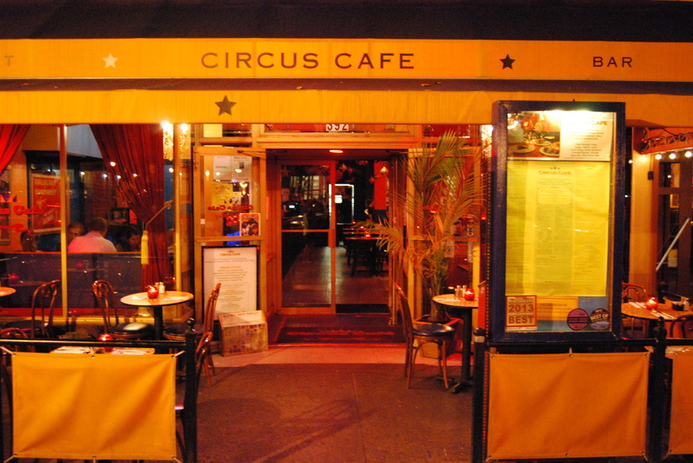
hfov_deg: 57.2
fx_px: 636
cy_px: 232
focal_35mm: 33
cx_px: 346
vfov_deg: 40.0
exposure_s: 1/13
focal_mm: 22
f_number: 3.8
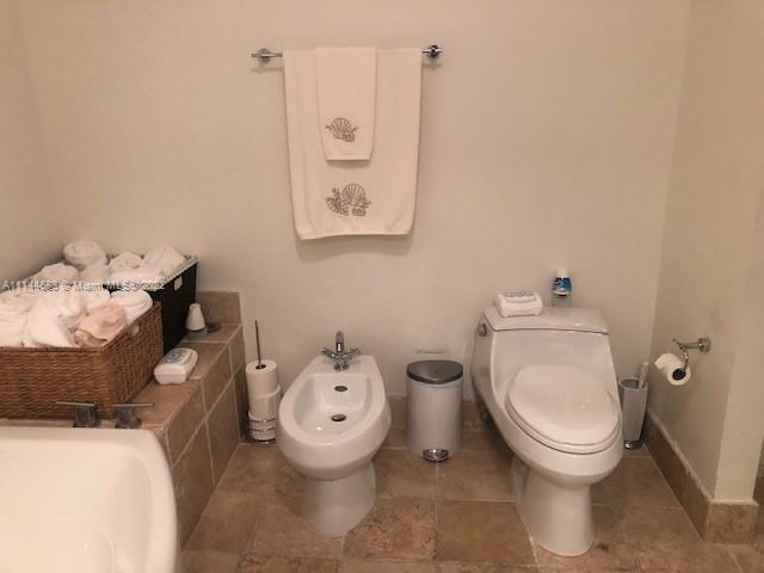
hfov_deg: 63.4
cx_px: 382
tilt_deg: -15.8
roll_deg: +1.7
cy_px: 286
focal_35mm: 28
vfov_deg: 49.7
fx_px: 618
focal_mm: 4
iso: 64
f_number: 1.8
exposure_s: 1/15
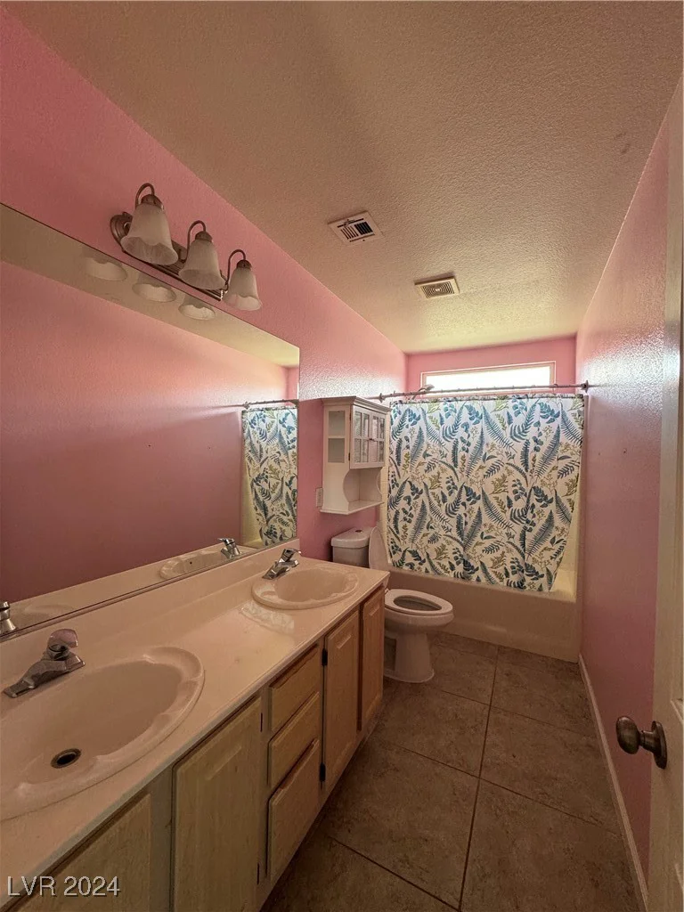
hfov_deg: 85.7
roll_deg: -0.8
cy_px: 456
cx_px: 342
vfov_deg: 102.1
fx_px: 369
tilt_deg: -0.8
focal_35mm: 14
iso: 200
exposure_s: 1/99
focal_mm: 2.22
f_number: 2.2
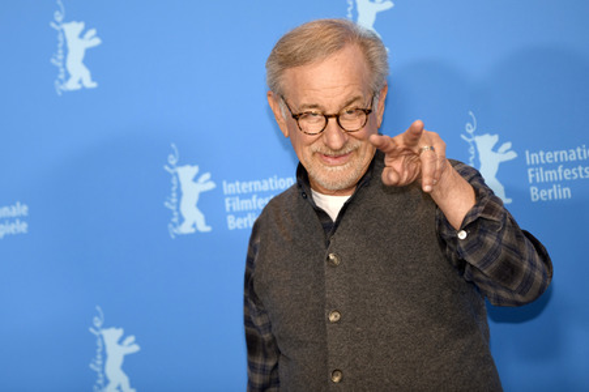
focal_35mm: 150
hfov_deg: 13.7
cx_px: 294
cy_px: 196
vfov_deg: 9.1
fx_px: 2452
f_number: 3.2
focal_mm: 150
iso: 640
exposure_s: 1/400
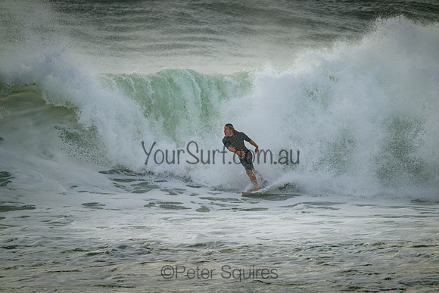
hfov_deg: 2.6
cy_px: 146
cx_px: 220
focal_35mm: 800
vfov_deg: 1.7
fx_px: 9757
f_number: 11
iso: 1100
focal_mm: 800
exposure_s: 1/2500
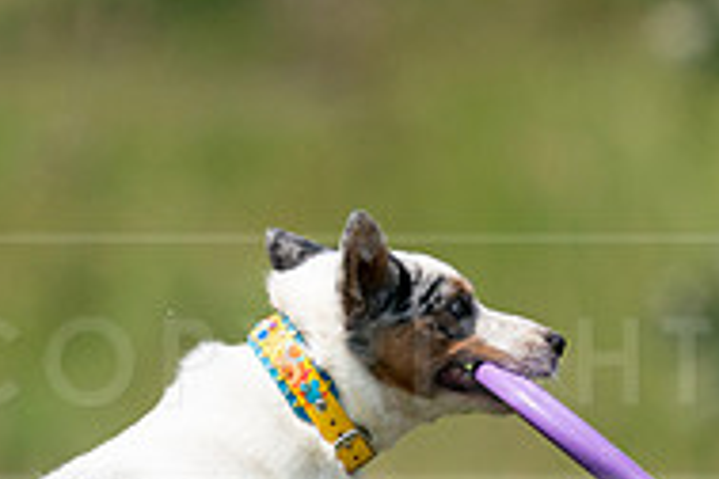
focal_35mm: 1845
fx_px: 36846
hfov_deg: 1.1
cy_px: 424
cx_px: 190
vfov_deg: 0.7
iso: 640
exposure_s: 1/4000
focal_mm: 600
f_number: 6.3
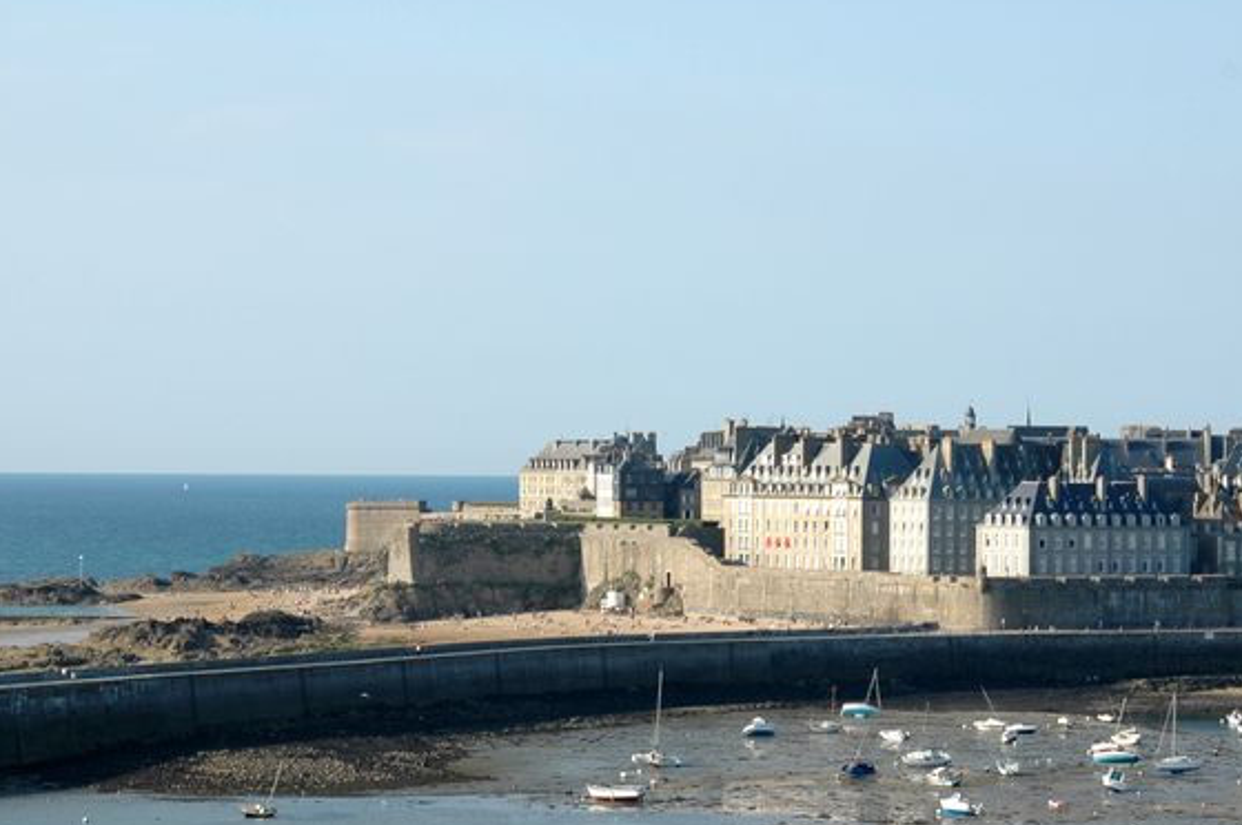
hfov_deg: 14.3
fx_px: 4962
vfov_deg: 9.5
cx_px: 756
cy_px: 534
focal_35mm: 144
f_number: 9
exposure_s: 1/320
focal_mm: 70
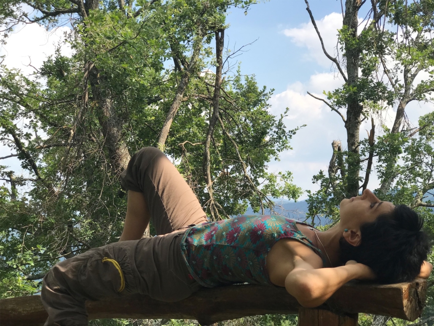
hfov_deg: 33.8
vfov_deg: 25.7
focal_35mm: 57
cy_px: 163
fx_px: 715
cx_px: 217
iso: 20
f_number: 2.8
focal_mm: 6.6
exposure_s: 1/538
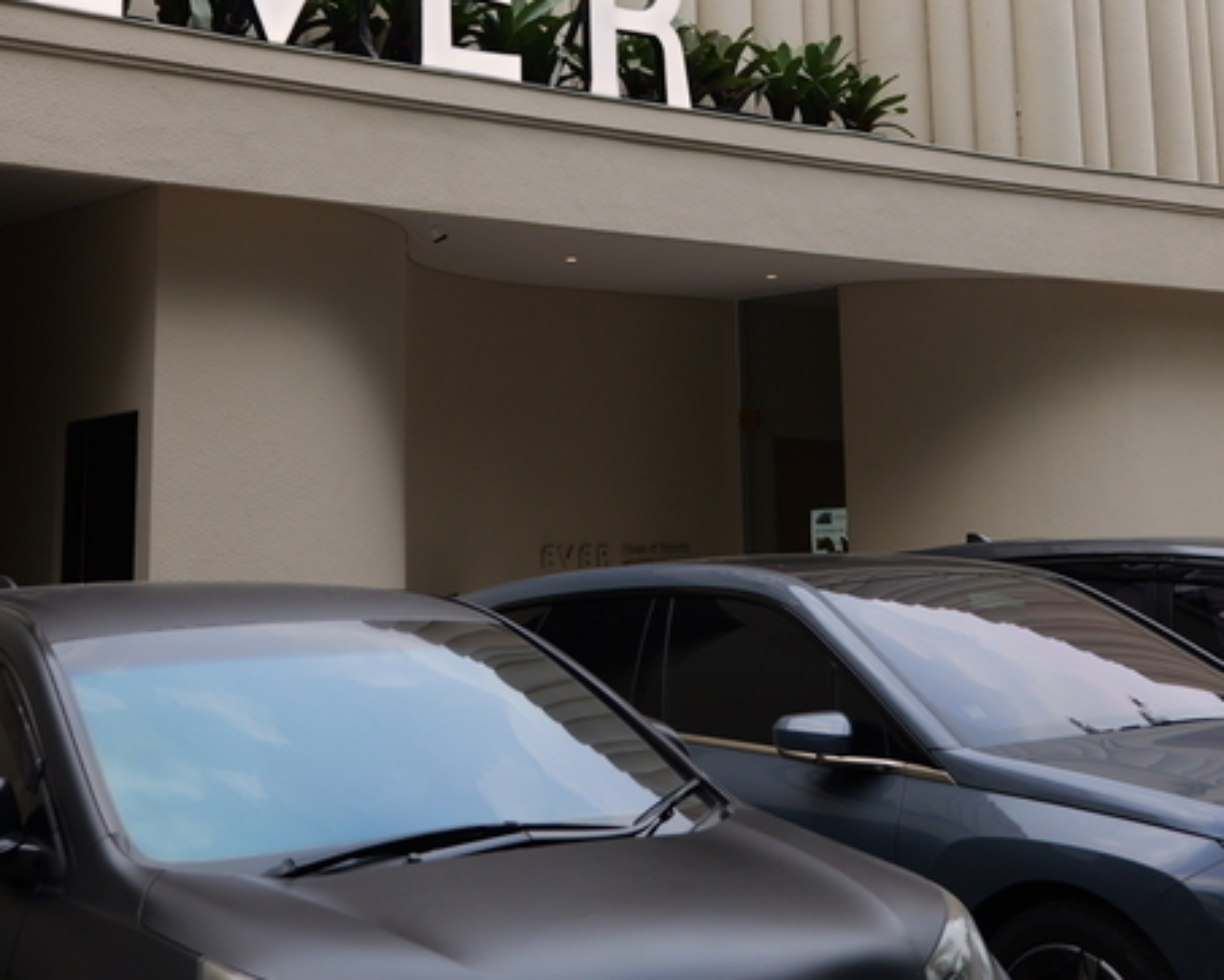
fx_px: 2102
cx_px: 673
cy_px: 99
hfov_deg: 32.4
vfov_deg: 25.4
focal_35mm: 58
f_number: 4
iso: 125
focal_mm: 28
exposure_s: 1/400
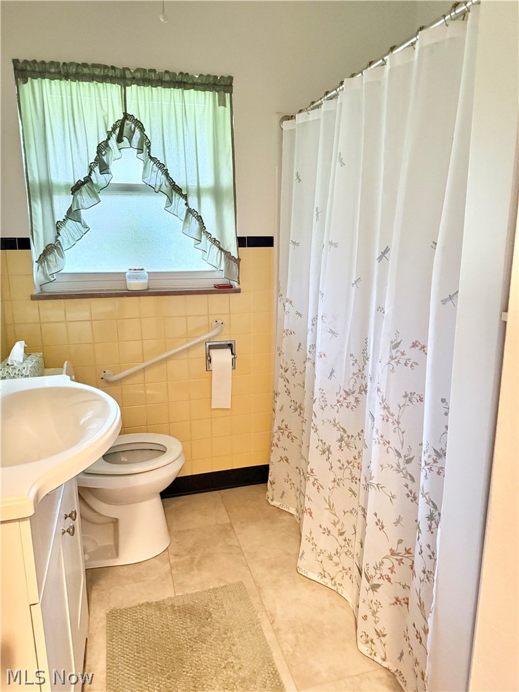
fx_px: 480
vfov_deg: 71.6
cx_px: 260
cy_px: 346
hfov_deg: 56.8
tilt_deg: -11.5
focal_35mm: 24
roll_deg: -0.8
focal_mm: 6.76
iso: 640
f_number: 1.78
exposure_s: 1/40
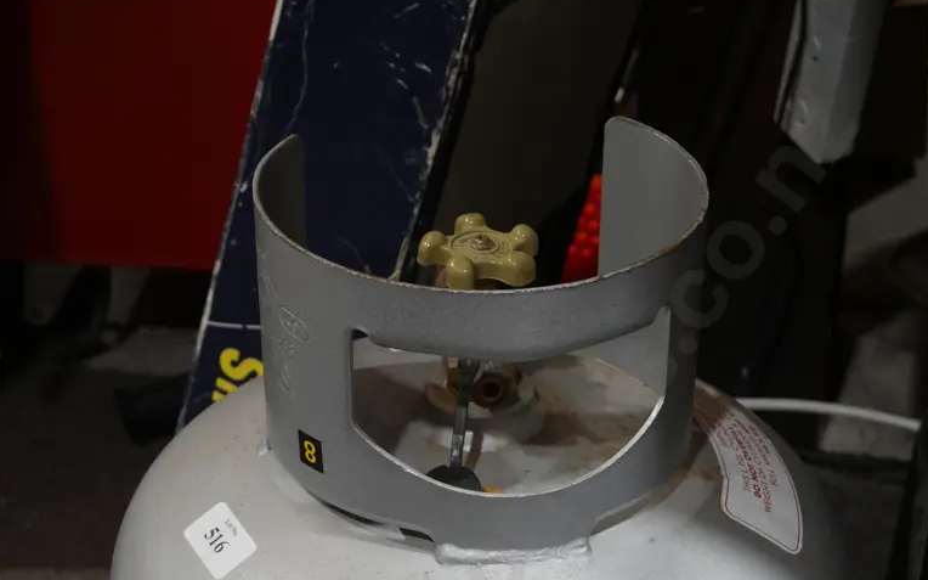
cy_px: 609
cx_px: 465
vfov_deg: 14.1
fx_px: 2301
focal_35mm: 91
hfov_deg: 22.8
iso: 500
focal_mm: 32
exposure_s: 1/80
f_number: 5.4
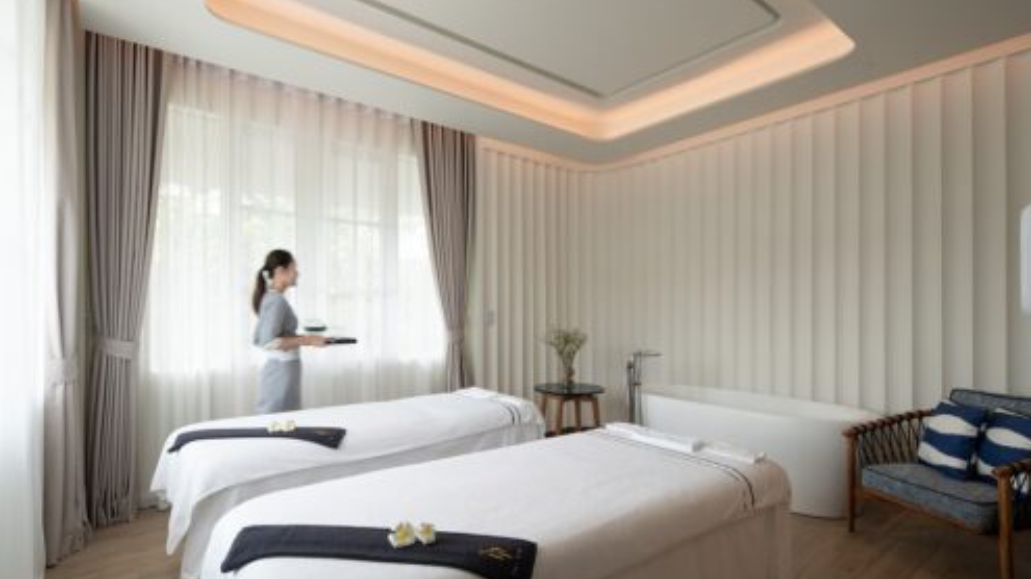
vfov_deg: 60.9
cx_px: 519
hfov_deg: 92.7
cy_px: 316
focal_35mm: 18
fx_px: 492
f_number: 8
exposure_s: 1/13
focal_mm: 17
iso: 100
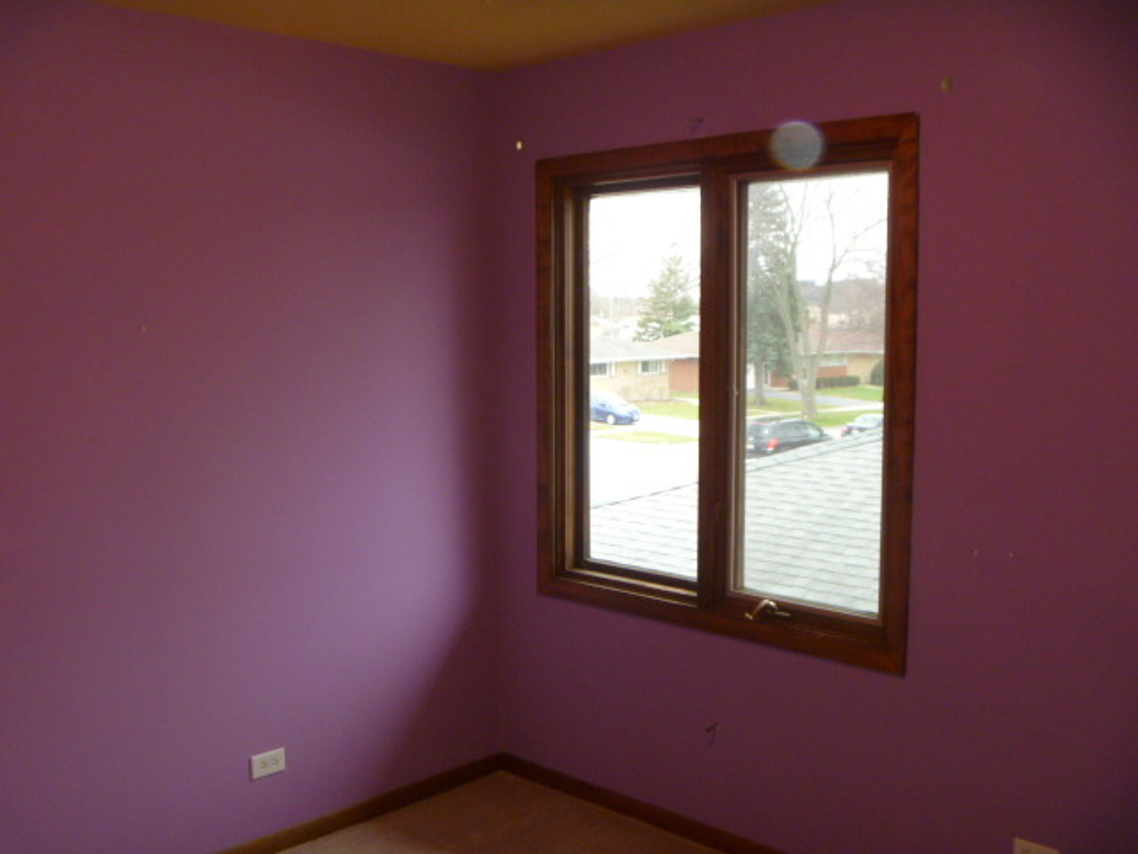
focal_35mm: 35
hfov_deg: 52.6
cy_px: 427
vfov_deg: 40.7
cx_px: 569
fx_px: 1151
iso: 200
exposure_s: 1/30
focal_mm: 6.3
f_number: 3.5
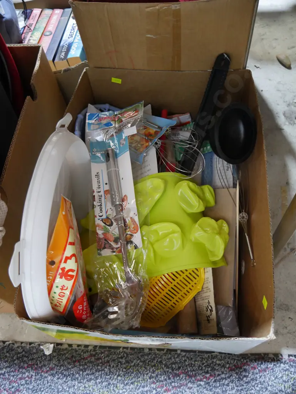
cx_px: 148
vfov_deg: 63.4
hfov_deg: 49.8
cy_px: 197
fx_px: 319
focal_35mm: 28
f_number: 3.5
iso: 2000
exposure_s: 1/60
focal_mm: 14
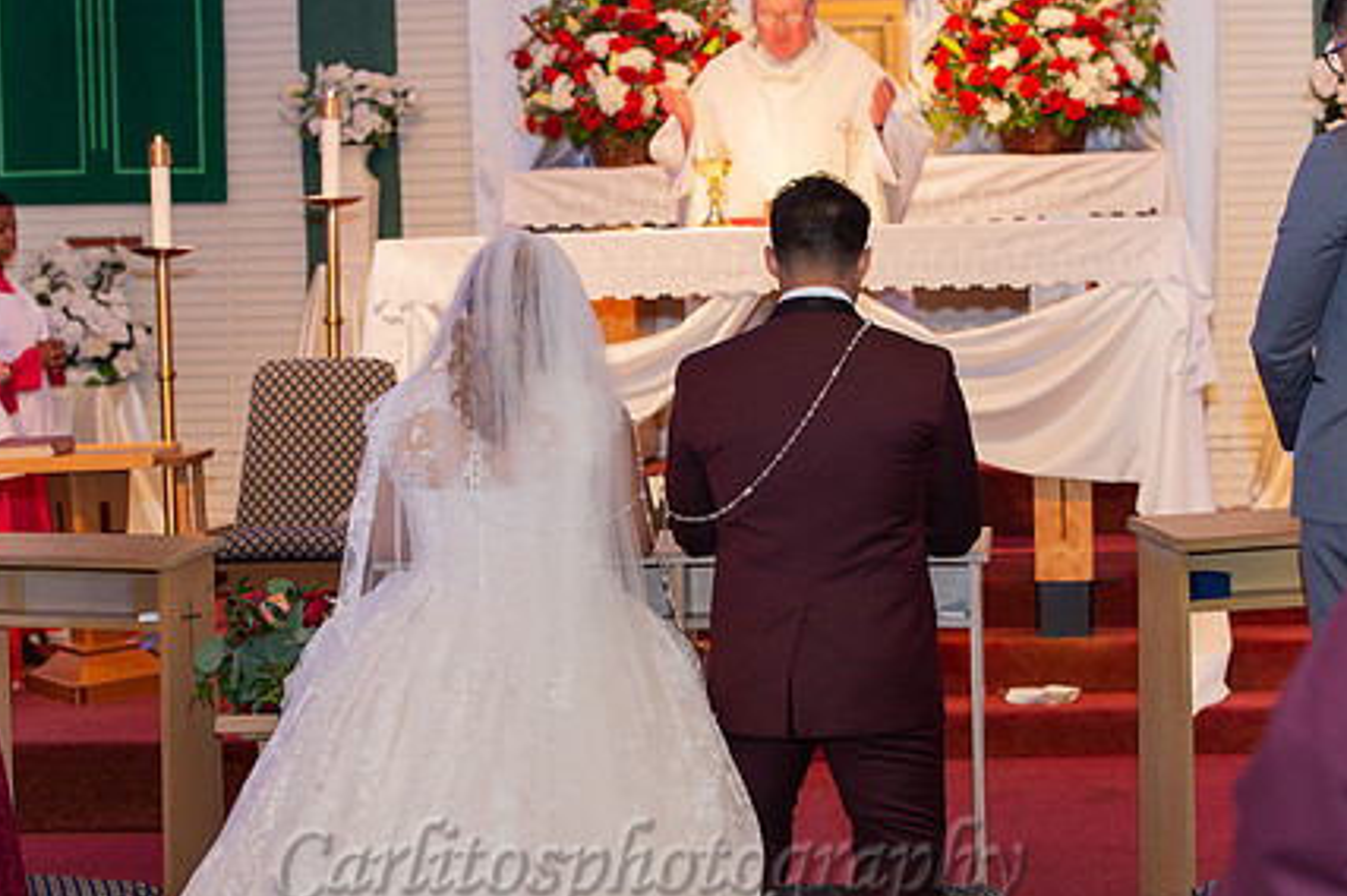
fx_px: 3552
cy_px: 555
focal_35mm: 95
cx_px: 637
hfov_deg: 21.5
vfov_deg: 14.4
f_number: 4.5
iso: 1250
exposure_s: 1/60
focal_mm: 70
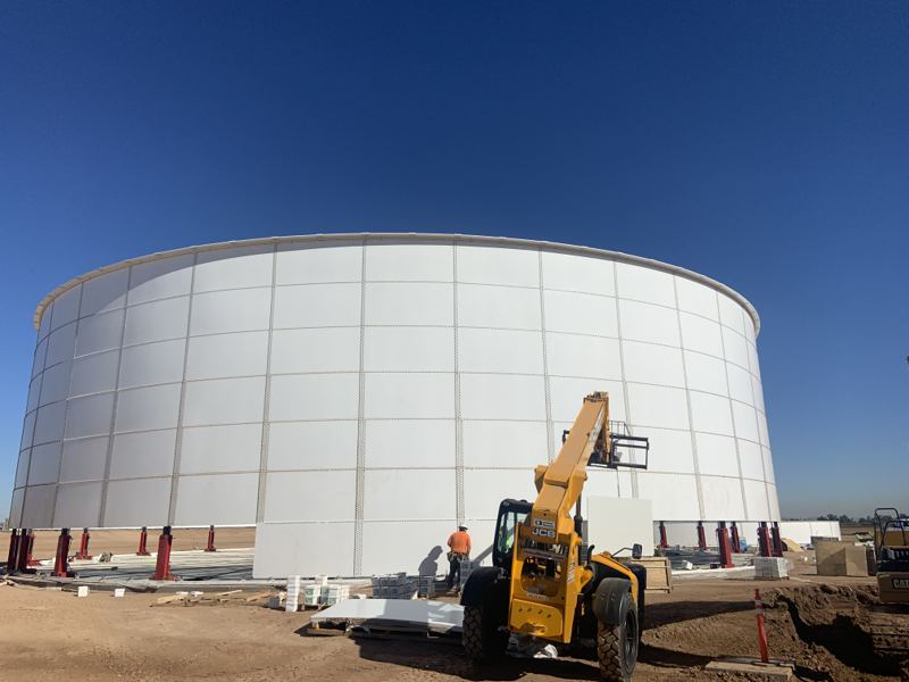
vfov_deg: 53.1
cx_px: 454
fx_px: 683
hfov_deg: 67.3
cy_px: 341
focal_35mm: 26
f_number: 1.8
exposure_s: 1/8000
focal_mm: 4.25
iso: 25
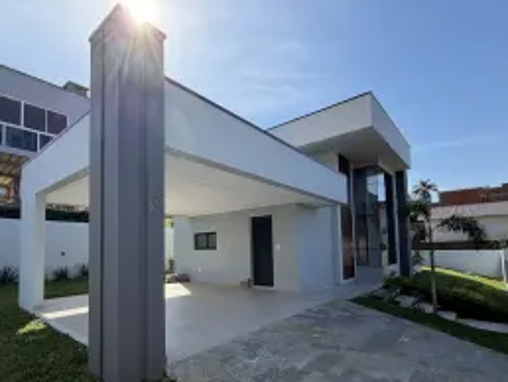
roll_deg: +0.6
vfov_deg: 67.9
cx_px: 215
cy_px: 233
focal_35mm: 19
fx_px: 279
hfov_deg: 84.0
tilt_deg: +3.1
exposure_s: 1/770
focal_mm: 2.22
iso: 40
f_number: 2.2
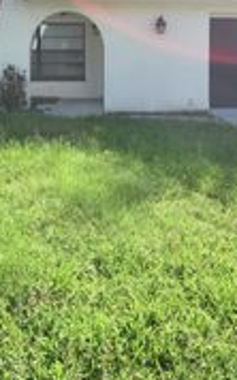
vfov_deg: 44.1
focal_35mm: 43
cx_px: 117
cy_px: 78
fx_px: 445
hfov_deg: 29.8
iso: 800
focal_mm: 10
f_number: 3.5
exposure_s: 1/4000
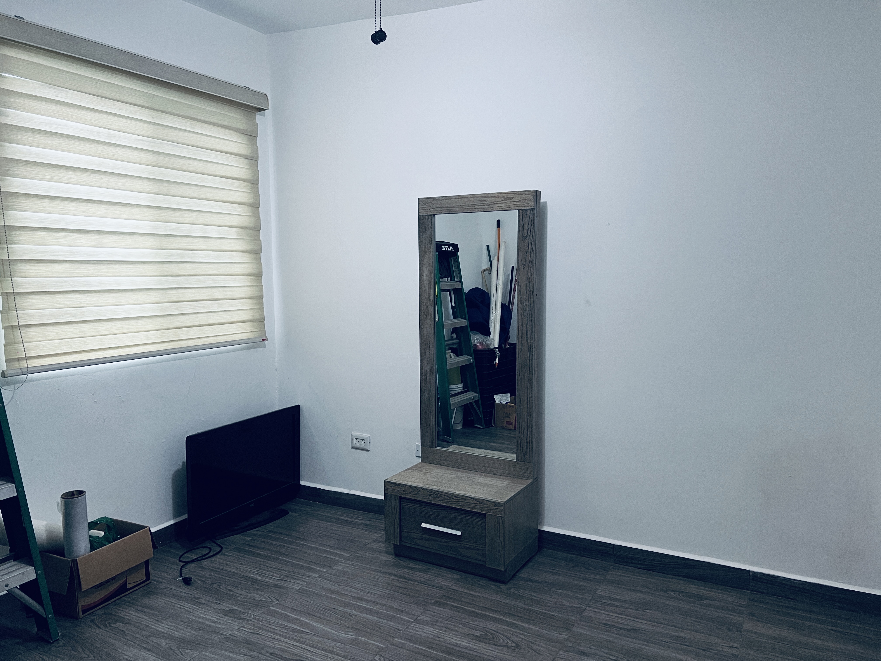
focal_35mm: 26
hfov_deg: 67.3
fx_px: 662
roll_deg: +0.6
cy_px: 330
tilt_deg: -4.9
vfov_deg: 53.1
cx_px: 440
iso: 160
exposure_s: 1/60
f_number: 1.5
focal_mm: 5.7
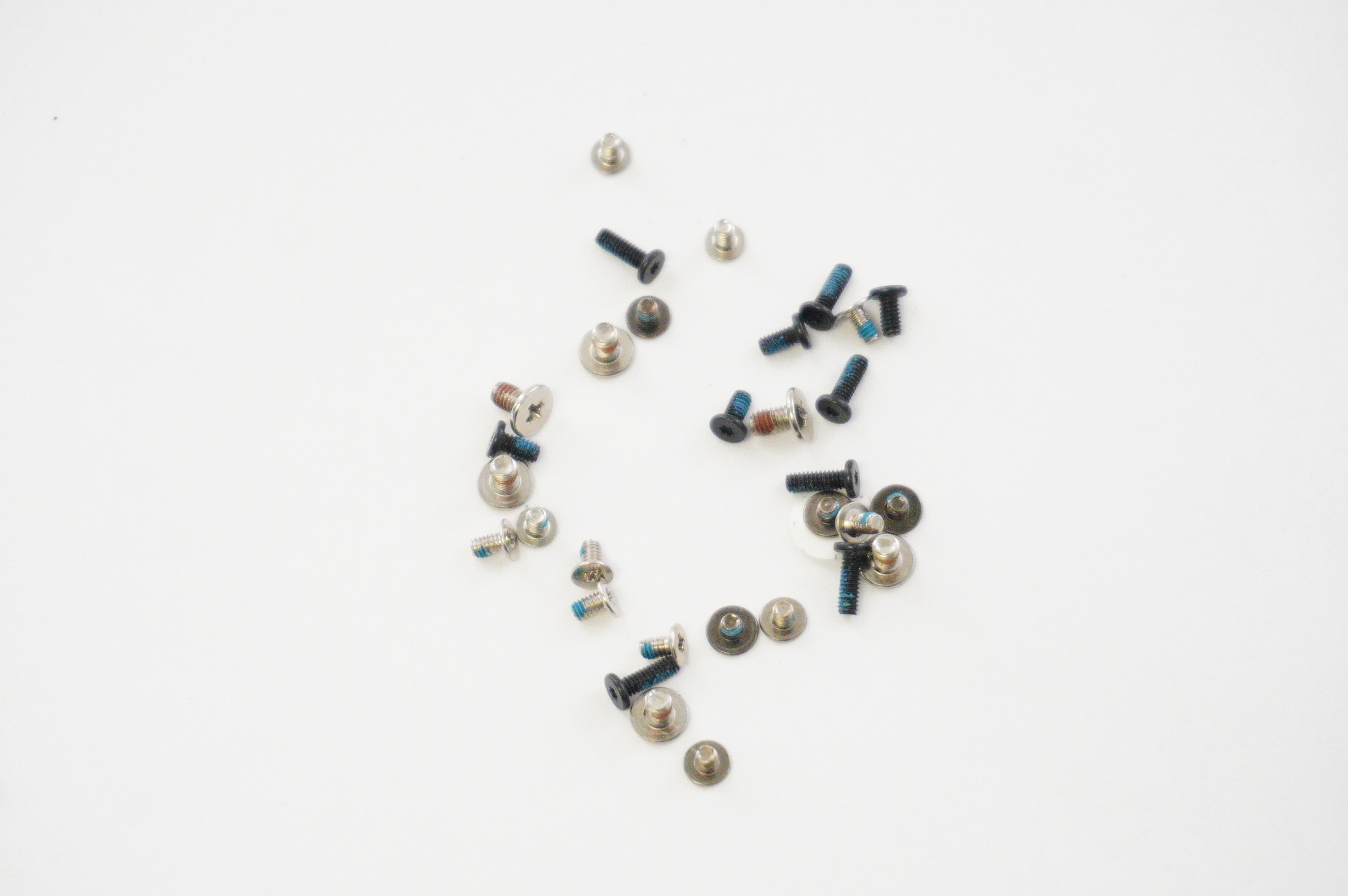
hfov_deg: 23.7
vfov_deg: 15.9
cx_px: 686
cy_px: 487
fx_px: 3217
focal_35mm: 86
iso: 6400
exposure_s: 1/320
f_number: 5.6
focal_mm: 50
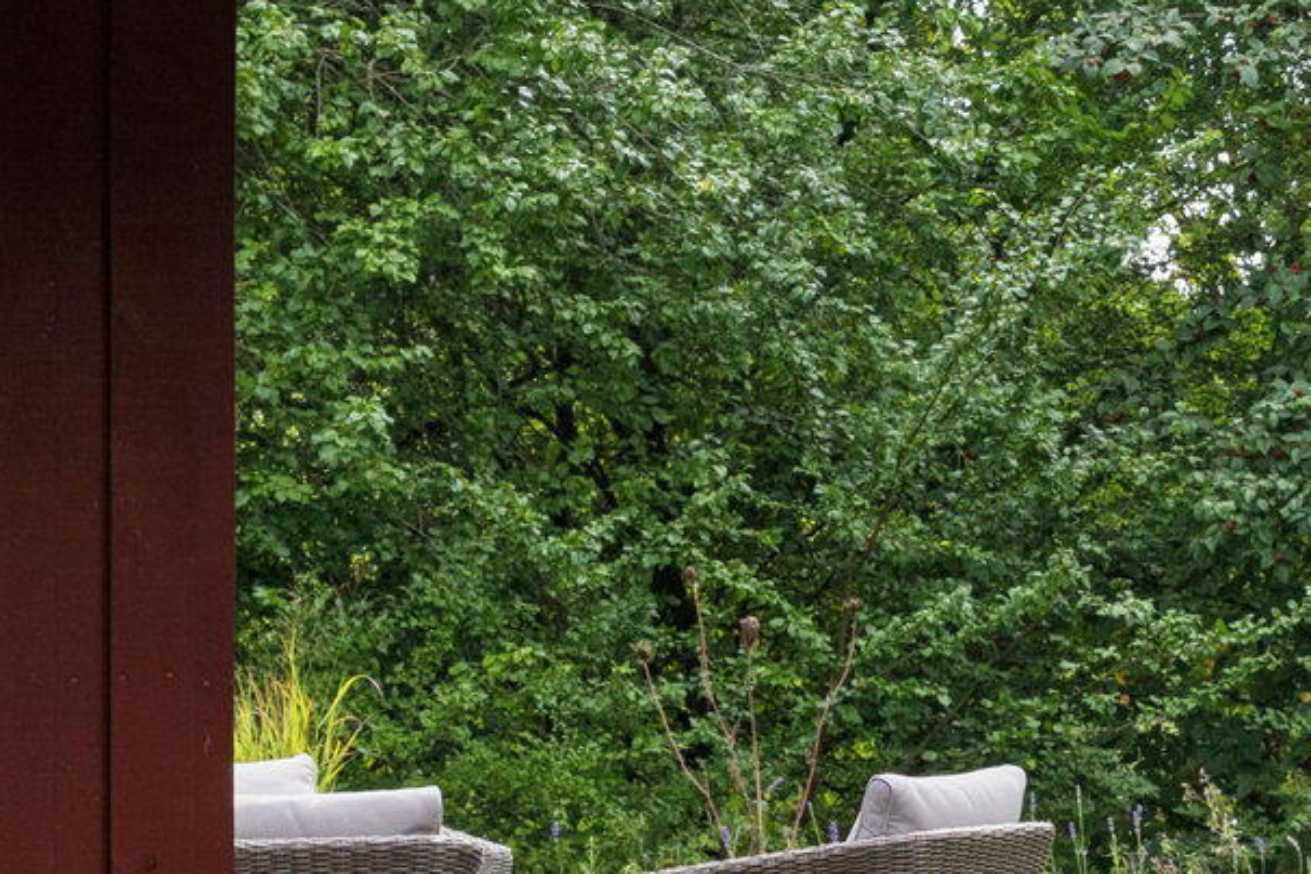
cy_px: 325
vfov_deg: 6.6
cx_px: 1958
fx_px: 7574
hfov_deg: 9.6
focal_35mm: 208
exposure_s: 1/200
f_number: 8
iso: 200
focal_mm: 42
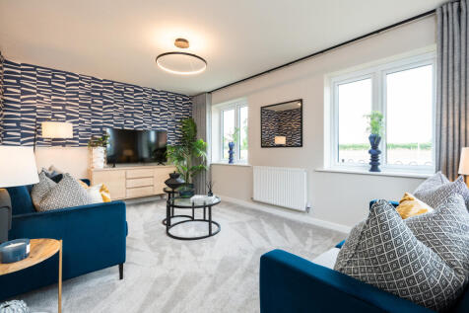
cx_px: 234
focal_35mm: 16
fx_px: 208
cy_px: 156
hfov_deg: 96.8
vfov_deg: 73.7
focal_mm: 16
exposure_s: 1/6
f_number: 8
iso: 160
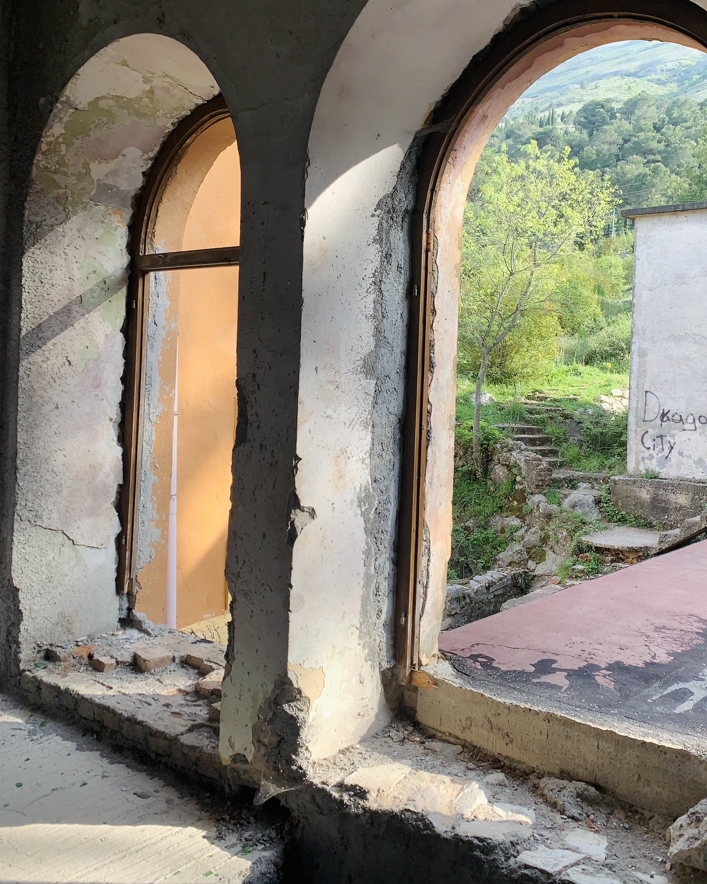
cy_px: 383
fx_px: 837
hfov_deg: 45.6
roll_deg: -2.8
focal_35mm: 32
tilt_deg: +0.1
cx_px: 413
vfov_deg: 55.5
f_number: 1.8
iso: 25
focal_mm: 4.25
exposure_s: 1/351
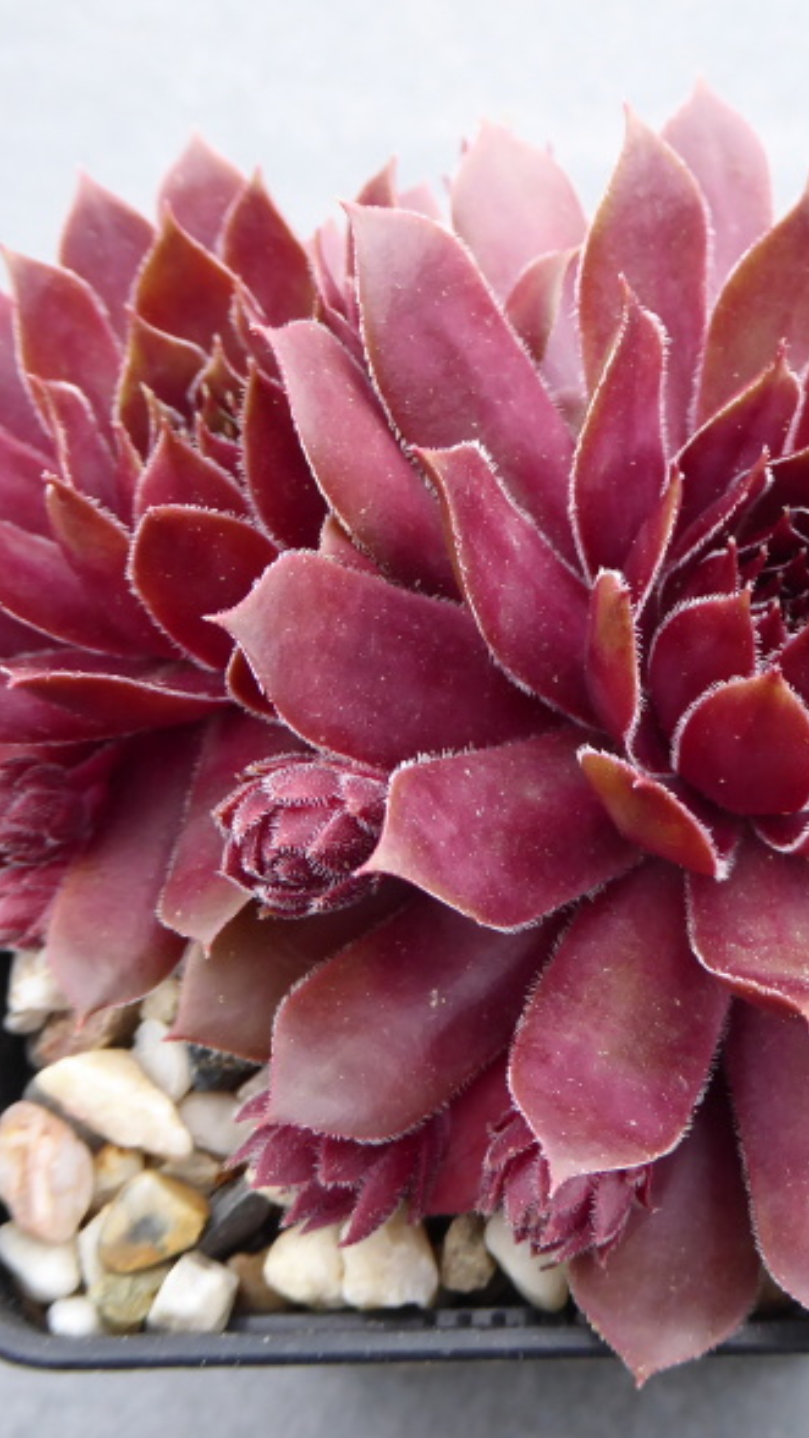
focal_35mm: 43
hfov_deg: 27.3
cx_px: 618
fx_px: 1639
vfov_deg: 47.3
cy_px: 709
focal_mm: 5
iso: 200
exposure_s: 1/60
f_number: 3.5
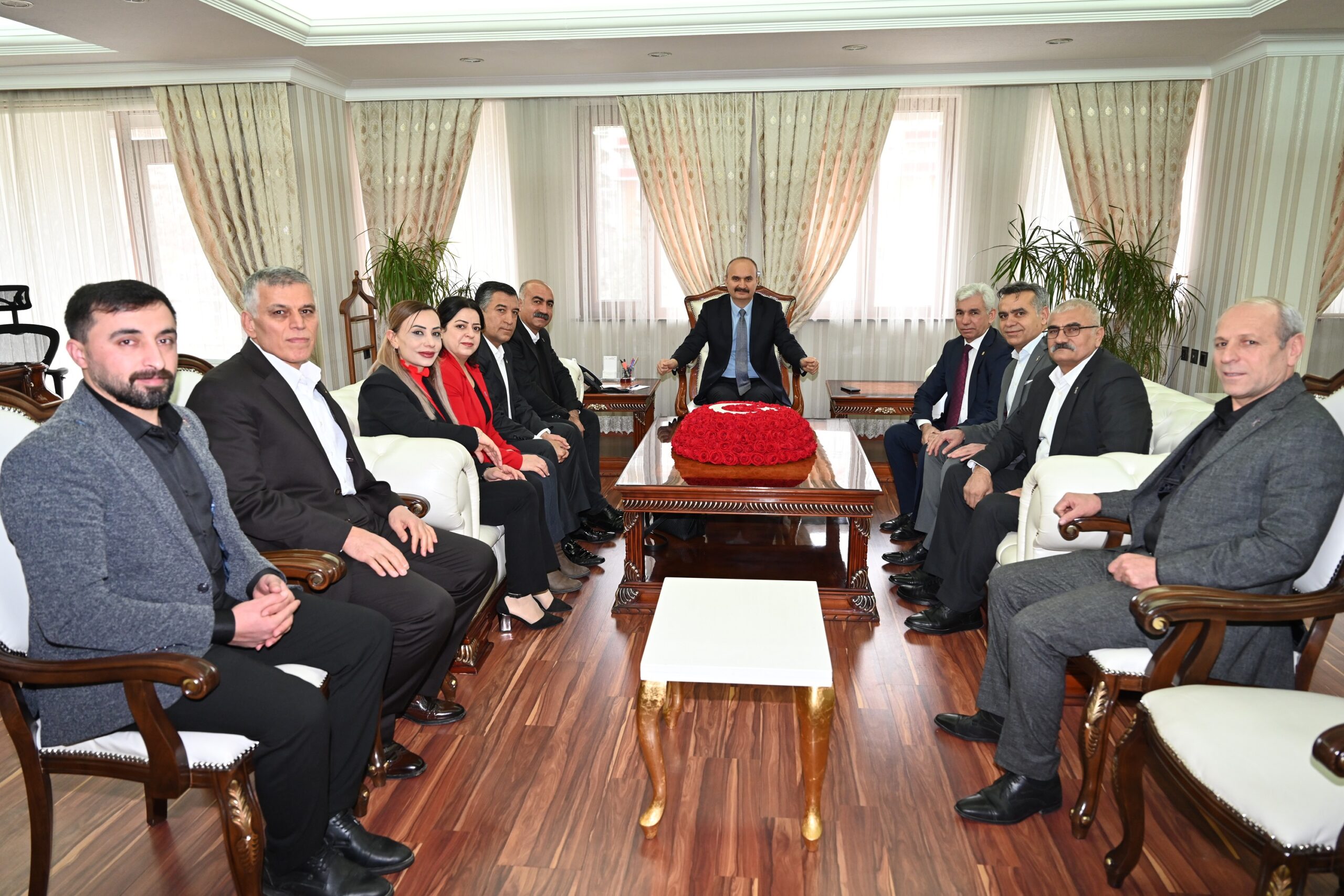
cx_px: 672
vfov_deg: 53.1
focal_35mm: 24
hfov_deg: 73.7
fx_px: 896
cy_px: 448
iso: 900
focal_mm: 24
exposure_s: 1/60
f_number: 4
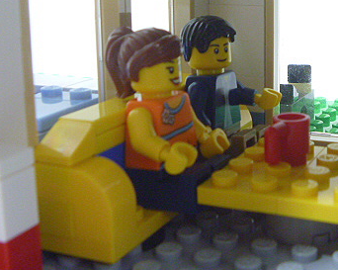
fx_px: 640
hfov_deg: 28.6
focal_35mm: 64
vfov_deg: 23.5
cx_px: 296
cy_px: 57
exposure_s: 1/10
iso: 400
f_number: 3.5
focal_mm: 6.3
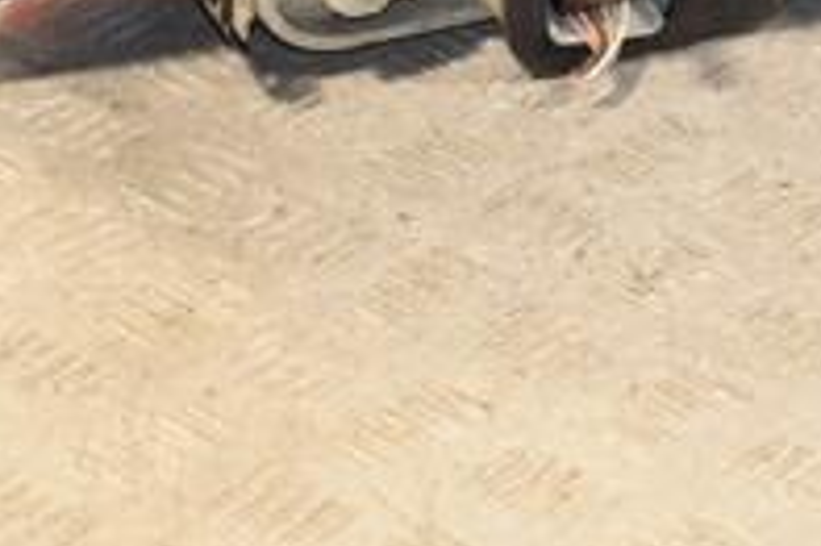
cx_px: 771
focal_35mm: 192
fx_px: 4375
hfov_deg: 10.6
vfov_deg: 7.1
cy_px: -188
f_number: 5
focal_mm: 42
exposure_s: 1/200
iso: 800
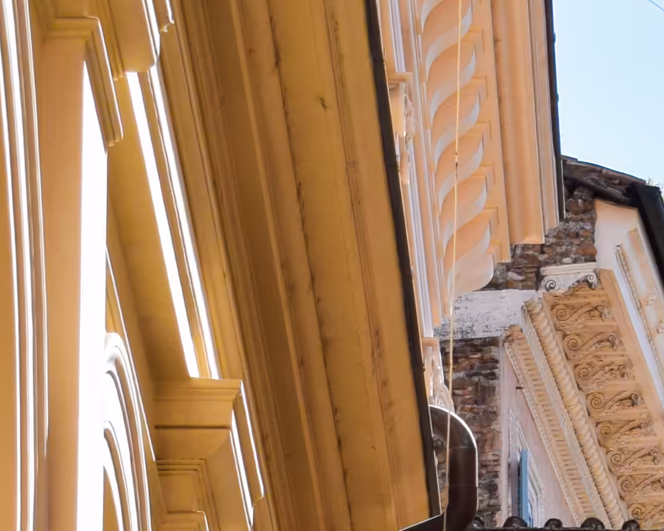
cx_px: 912
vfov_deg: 3.6
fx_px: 8404
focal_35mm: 428
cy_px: 1152
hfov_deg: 4.5
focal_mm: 55
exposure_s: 1/320
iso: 200
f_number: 9
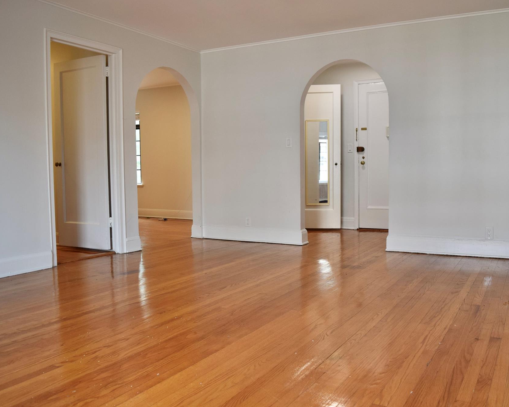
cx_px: 289
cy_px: 202
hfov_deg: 57.0
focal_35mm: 31
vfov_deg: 47.1
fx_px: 467
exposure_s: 1/80
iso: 400
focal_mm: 18
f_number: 4.5
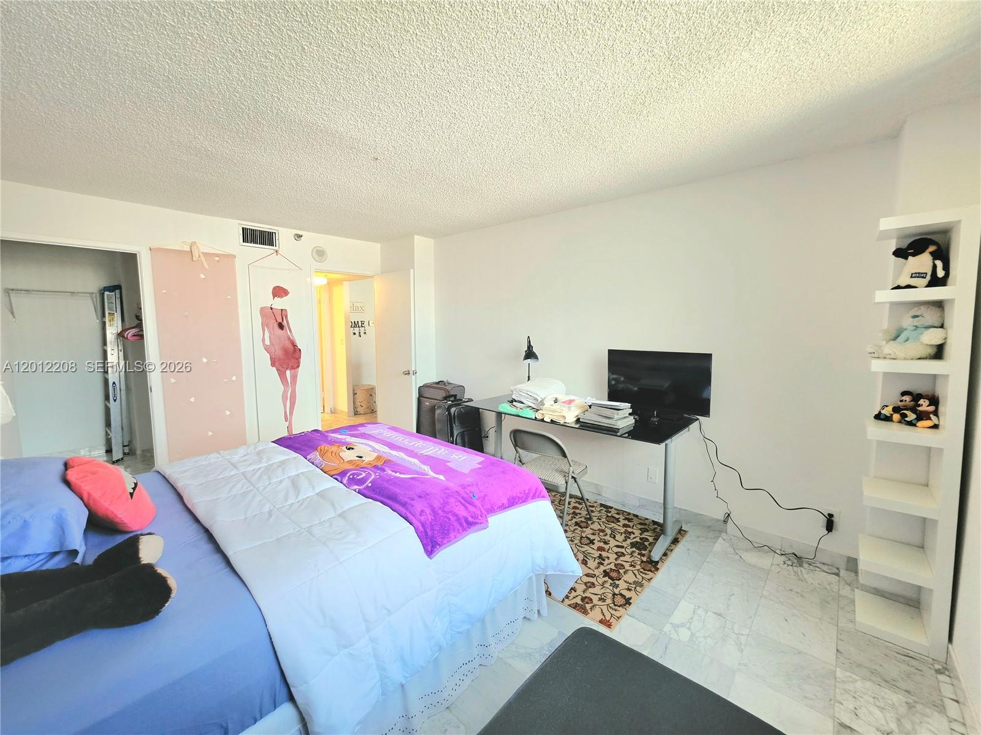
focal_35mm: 13
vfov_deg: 89.9
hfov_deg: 106.2
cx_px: 490
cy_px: 368
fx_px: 368
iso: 160
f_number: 1.9
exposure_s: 1/120
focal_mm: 2.2
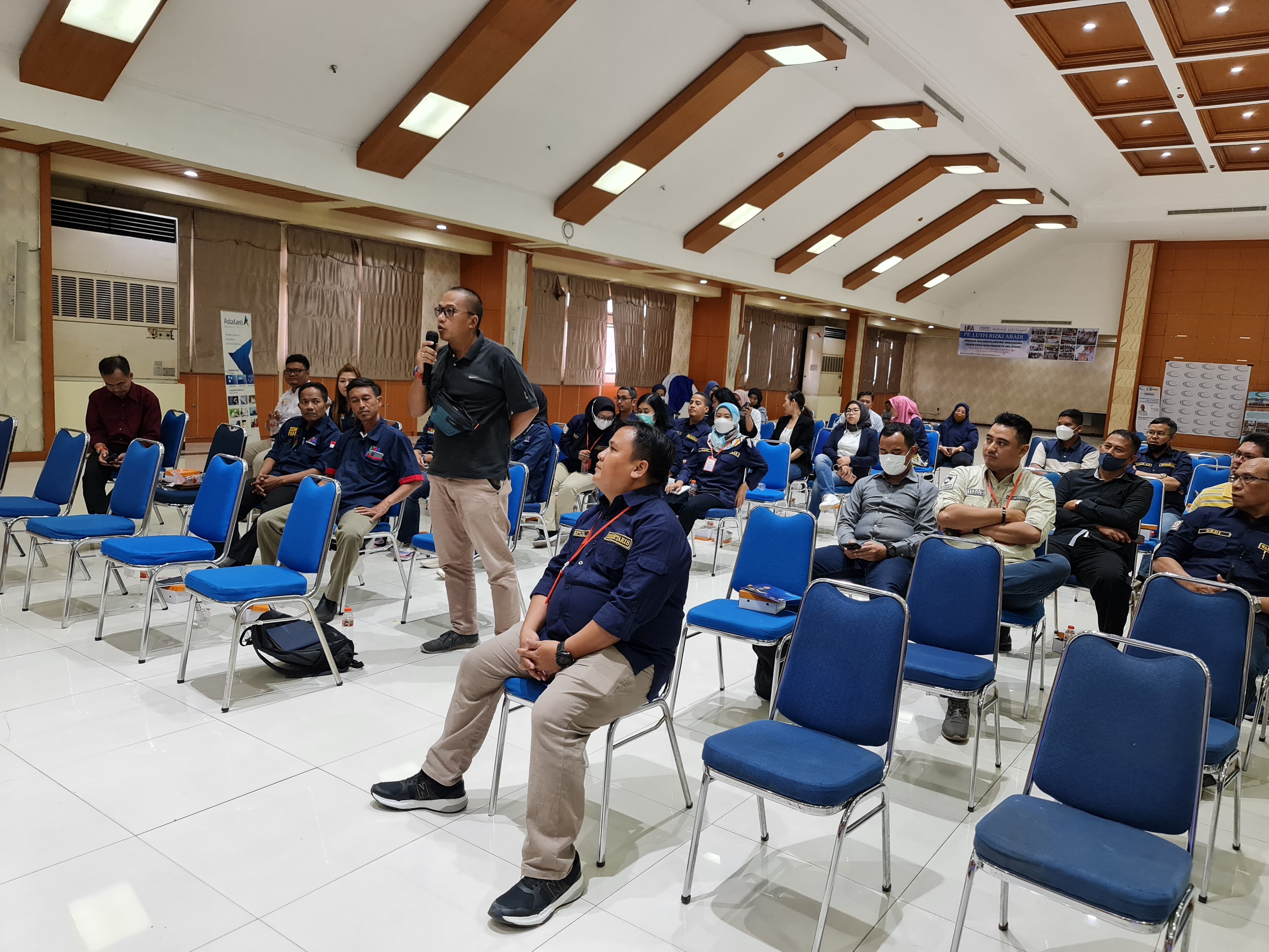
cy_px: 476
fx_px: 916
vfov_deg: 54.9
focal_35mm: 25
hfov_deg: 69.4
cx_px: 634
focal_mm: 7
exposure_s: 1/50
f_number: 1.8
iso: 320
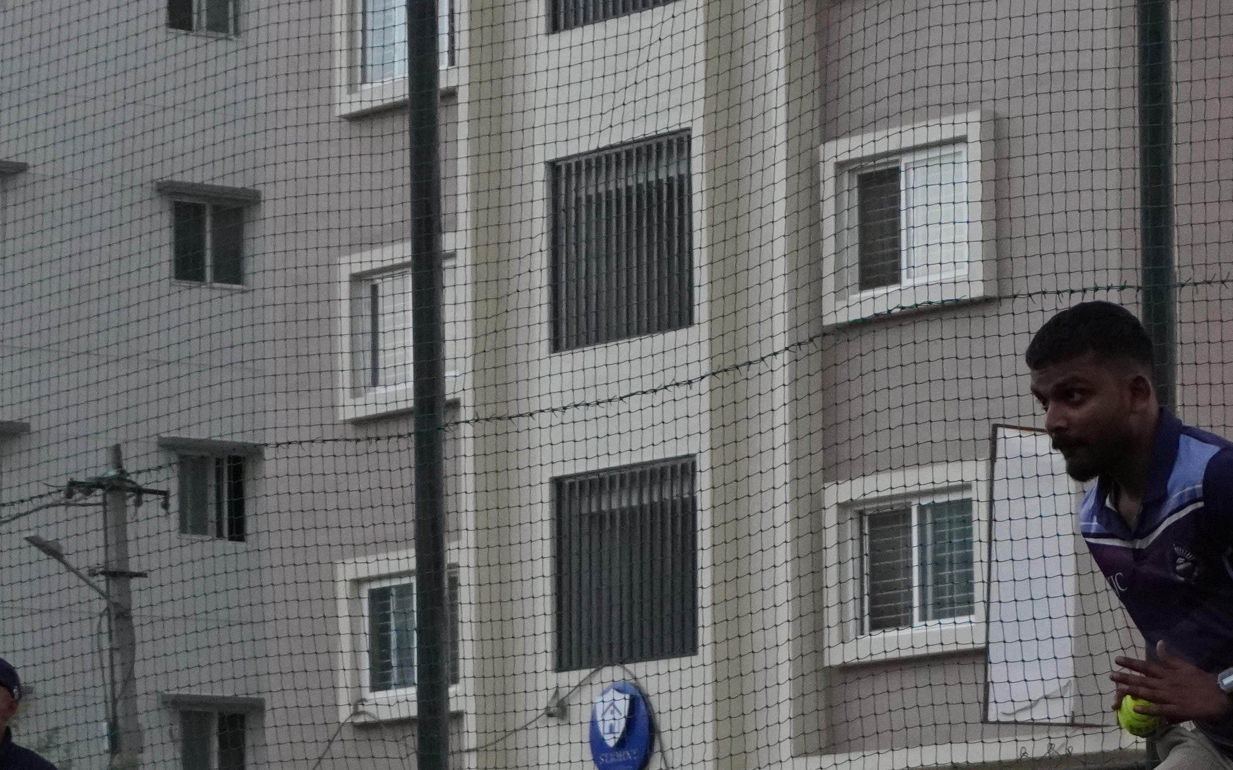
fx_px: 6116
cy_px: 792
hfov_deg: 11.5
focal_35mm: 182
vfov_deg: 7.2
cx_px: 903
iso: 2500
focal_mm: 50
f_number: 5.6
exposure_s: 1/1000
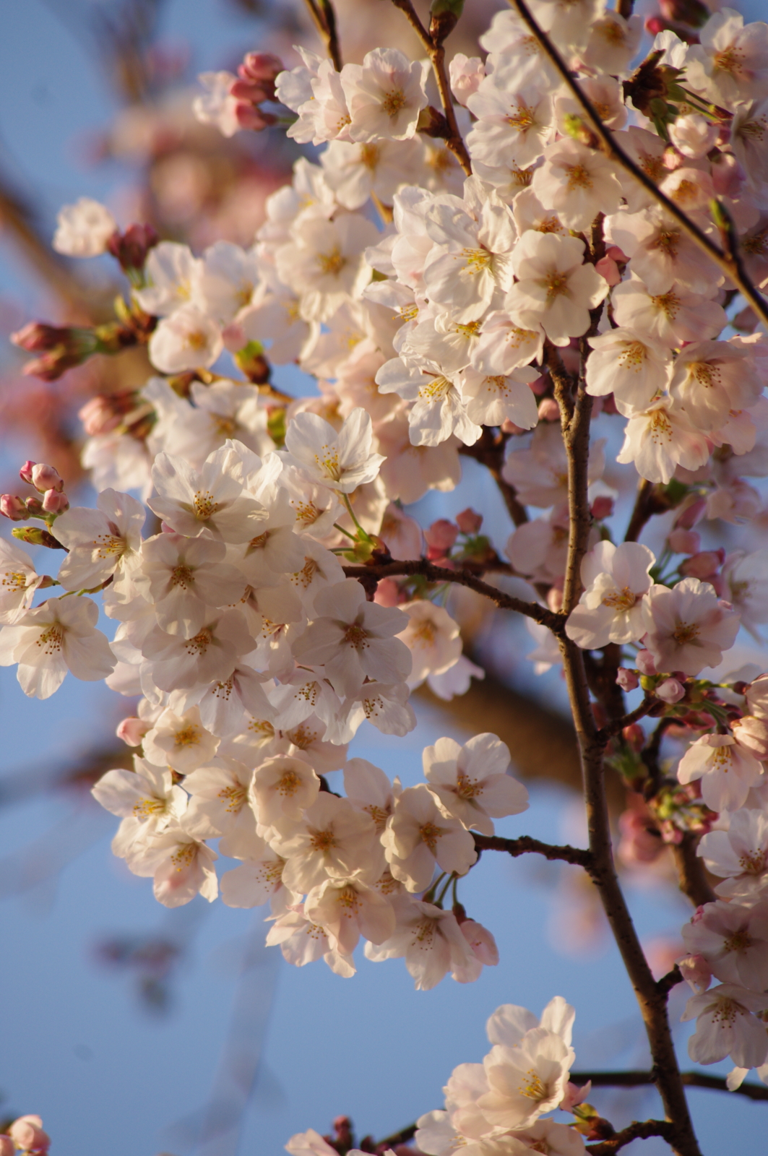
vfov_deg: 6.5
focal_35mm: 315
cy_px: 578
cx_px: 384
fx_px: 10103
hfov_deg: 4.4
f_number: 6.3
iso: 200
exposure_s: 1/250
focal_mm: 210
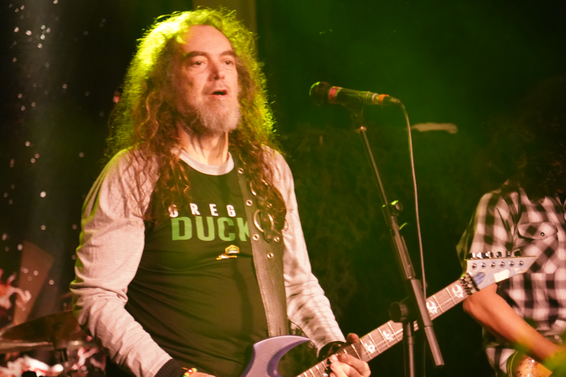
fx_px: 1651
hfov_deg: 19.5
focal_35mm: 105
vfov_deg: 13.0
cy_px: 188
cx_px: 283
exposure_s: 1/125
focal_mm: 105
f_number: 4
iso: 12800
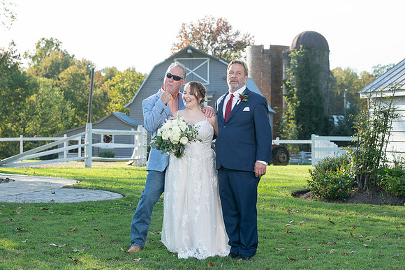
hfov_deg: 24.5
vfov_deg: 16.5
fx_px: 932
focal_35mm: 83
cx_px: 212
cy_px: 150
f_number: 5.6
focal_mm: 72
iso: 200
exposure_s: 1/200
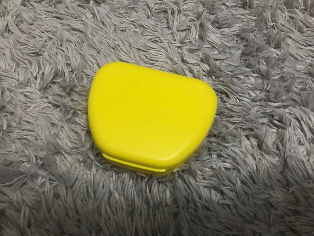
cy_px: 118
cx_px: 157
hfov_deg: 63.4
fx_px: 254
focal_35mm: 28
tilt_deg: -63.3
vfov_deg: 49.7
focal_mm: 3.99
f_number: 1.8
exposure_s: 1/15
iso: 80
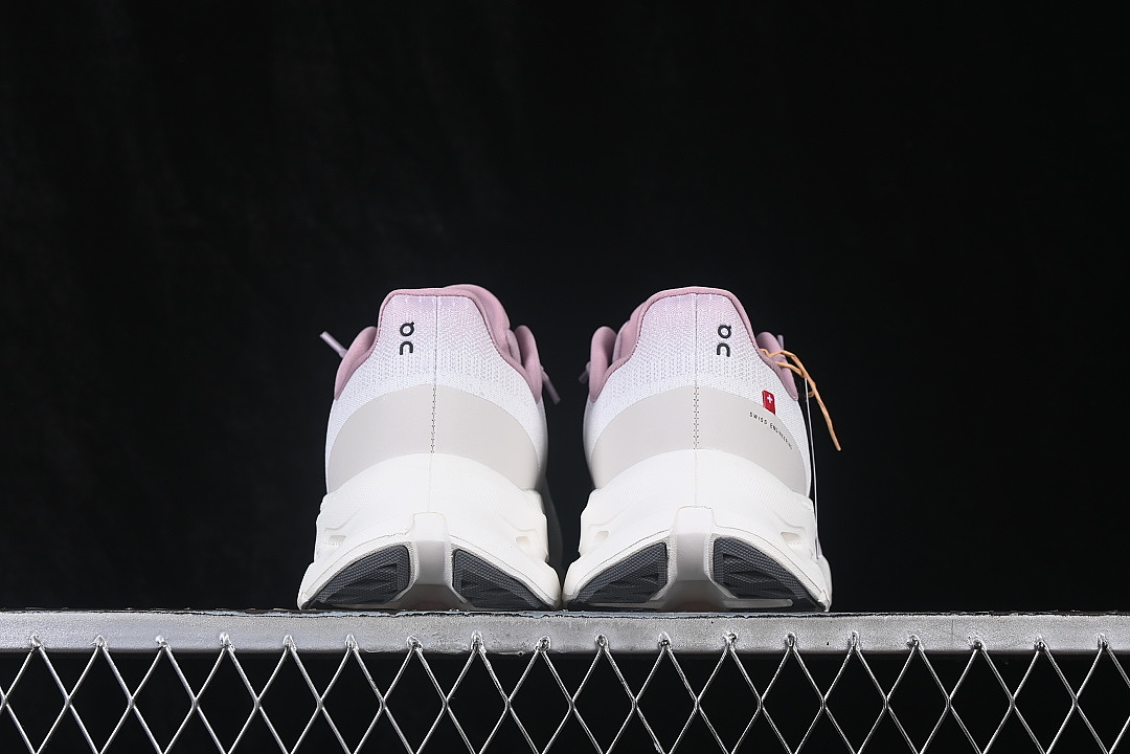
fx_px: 2354
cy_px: 377
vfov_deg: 18.2
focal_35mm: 75
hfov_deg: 27.0
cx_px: 565
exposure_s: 1/80
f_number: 8
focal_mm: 50
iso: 160
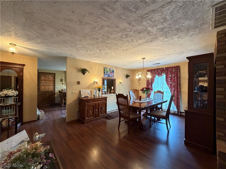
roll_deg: -0.1
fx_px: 91
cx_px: 113
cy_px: 84
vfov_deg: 85.7
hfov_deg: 102.1
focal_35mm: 14
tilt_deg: -0.1
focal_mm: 2.22
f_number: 2.2
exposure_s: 1/60
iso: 500
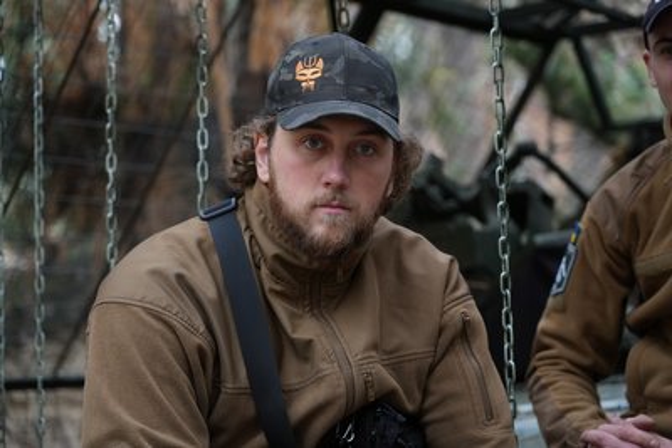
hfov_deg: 20.4
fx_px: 1867
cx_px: 336
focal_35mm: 100
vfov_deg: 13.7
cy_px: 224
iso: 800
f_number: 4
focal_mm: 100
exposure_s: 1/320
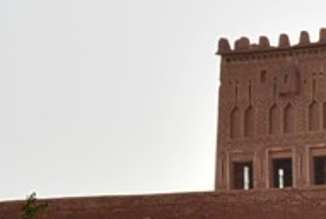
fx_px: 2821
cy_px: 300
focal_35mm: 311
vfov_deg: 4.4
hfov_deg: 6.3
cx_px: 753
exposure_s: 1/800
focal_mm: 21.5
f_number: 5
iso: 100
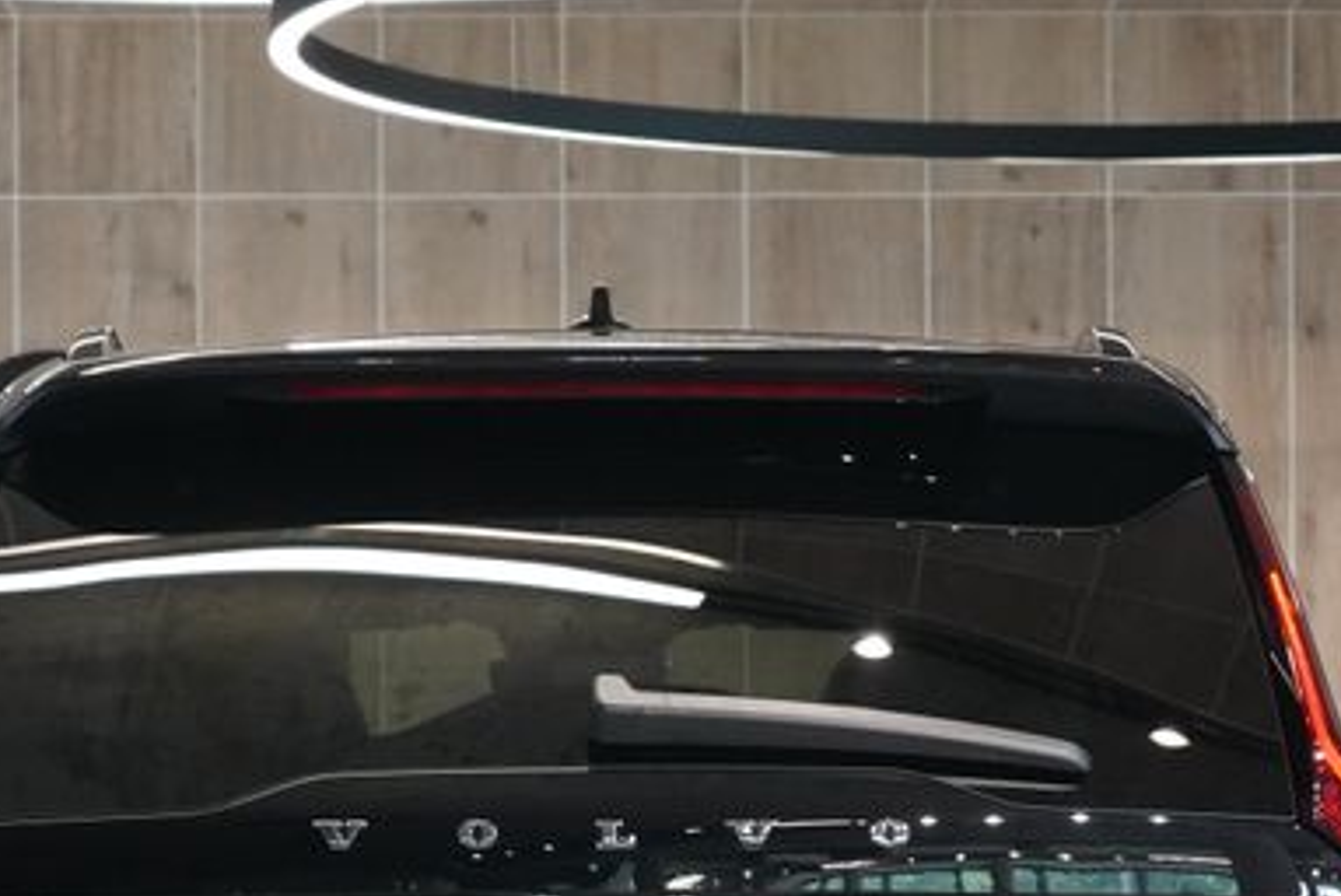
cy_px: 1129
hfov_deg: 11.0
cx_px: 644
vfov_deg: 7.3
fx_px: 6971
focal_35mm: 187
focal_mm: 70
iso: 6400
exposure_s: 1/160
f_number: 5.6
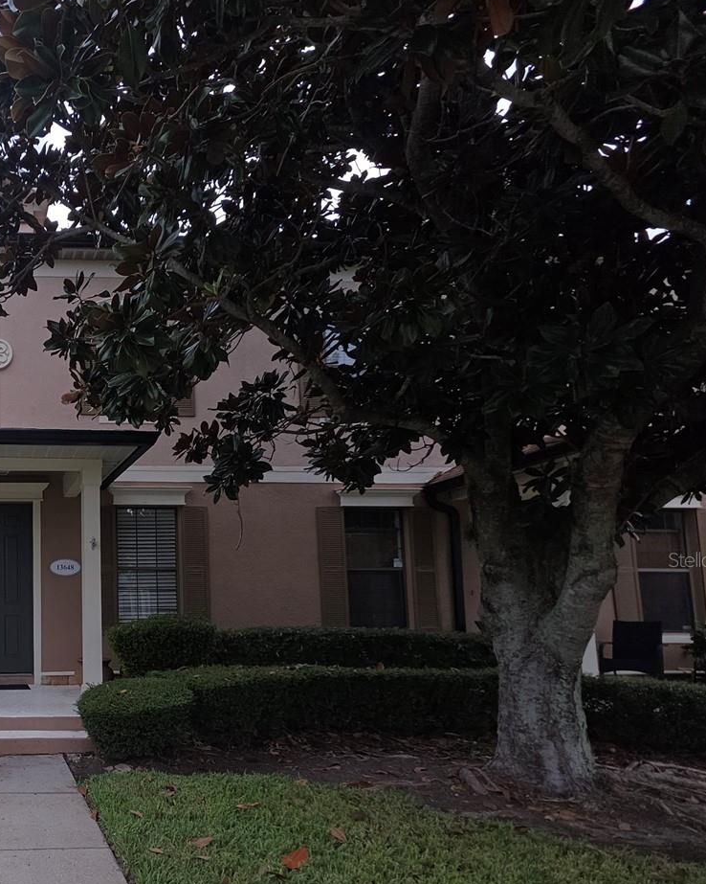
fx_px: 575
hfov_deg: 50.4
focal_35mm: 22
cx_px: -7
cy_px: 559
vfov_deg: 73.6
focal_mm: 2.2
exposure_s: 1/709
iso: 20
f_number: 1.9
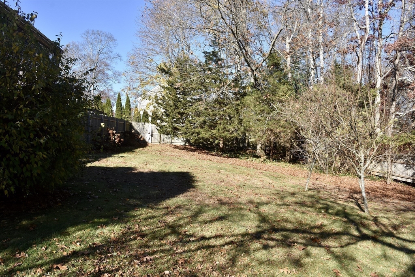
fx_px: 311
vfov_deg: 47.9
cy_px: 138
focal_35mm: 27
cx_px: 208
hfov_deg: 67.4
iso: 400
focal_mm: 18
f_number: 8
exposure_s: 1/500
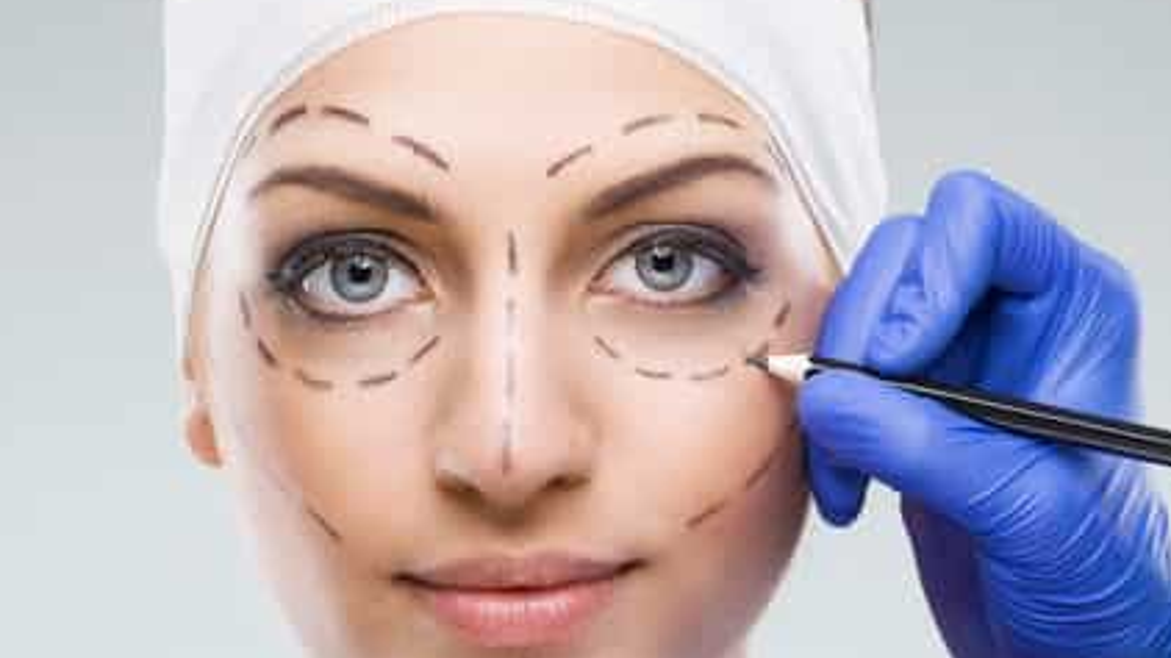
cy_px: 476
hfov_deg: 13.1
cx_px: 767
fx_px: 5090
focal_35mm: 164
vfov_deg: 7.4
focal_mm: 78
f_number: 13
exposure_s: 1/125
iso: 100
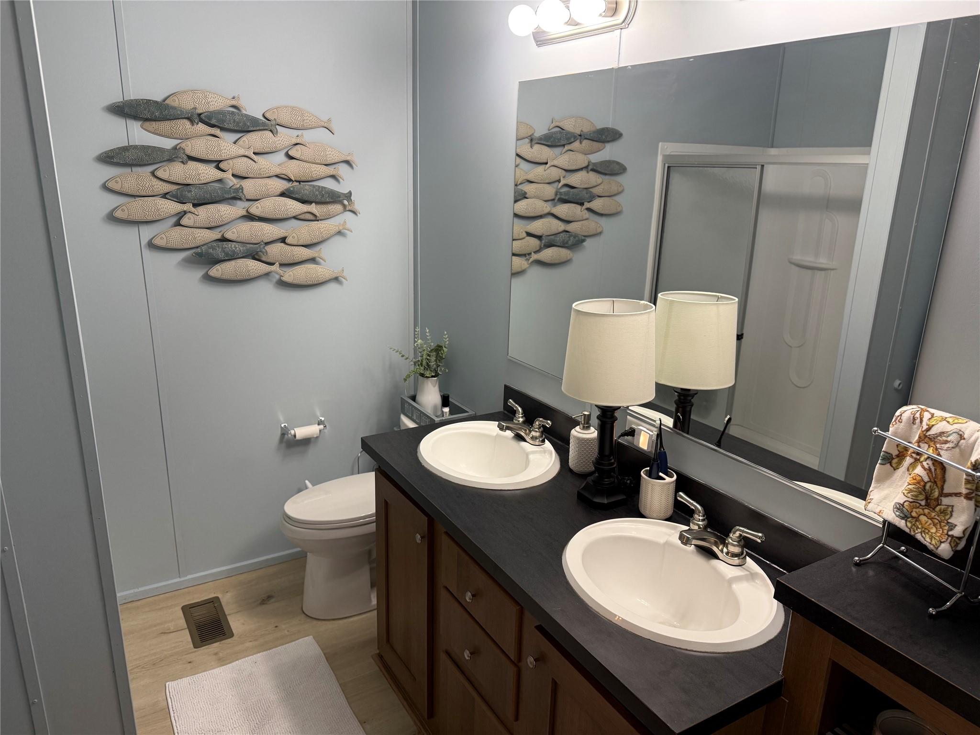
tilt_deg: -15.5
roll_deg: -1.2
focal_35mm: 24
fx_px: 679
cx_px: 490
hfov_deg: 71.6
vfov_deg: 56.8
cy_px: 368
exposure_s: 1/120
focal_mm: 6.76
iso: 200
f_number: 1.78
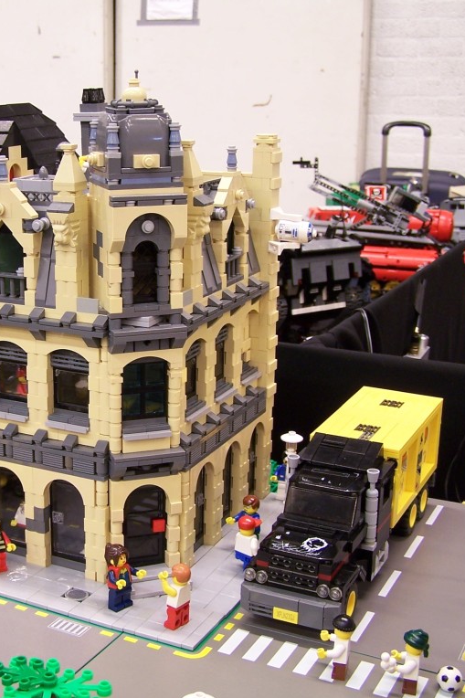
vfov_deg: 37.5
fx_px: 1027
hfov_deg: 25.2
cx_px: 111
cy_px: 349
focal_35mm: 53
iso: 80
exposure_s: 1/2
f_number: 2.8
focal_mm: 6.3
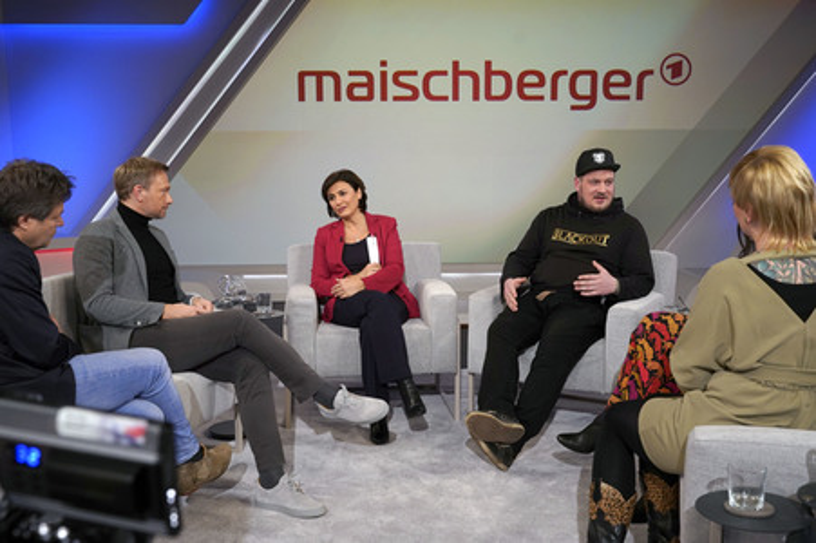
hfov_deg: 51.9
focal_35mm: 37
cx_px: 408
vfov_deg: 35.9
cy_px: 272
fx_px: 838
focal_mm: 37
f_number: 5.6
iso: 1600
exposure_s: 1/200
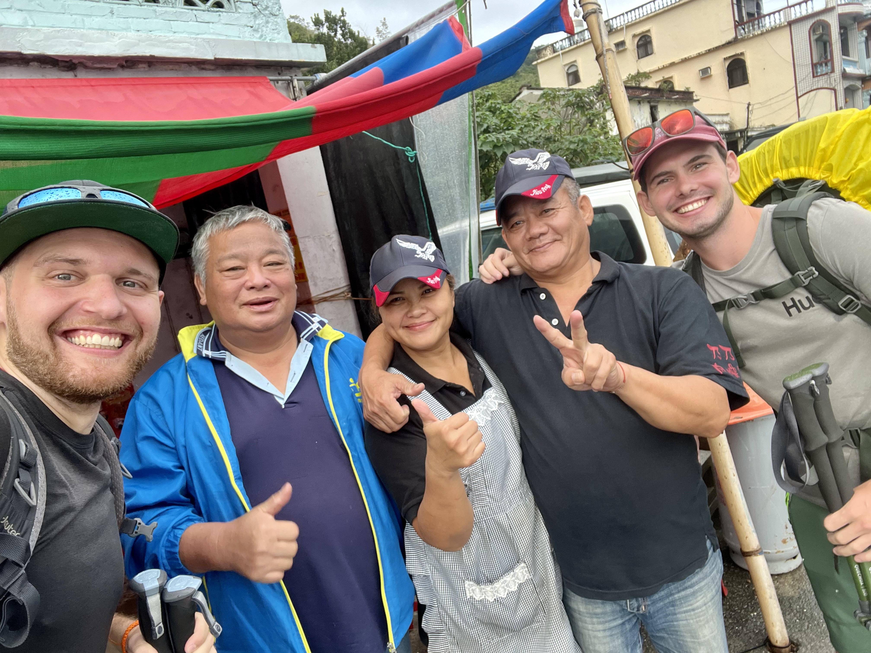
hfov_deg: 73.9
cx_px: 436
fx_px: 579
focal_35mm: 23
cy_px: 326
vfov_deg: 58.9
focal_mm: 2.71
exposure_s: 1/121
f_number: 2.2
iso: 40
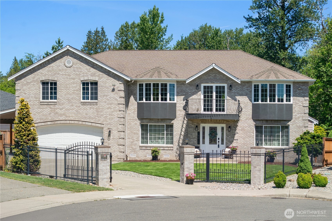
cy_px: 110
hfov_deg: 43.6
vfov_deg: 29.9
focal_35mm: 45
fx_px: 415
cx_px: 166
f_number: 8
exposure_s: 1/640
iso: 200
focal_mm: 45
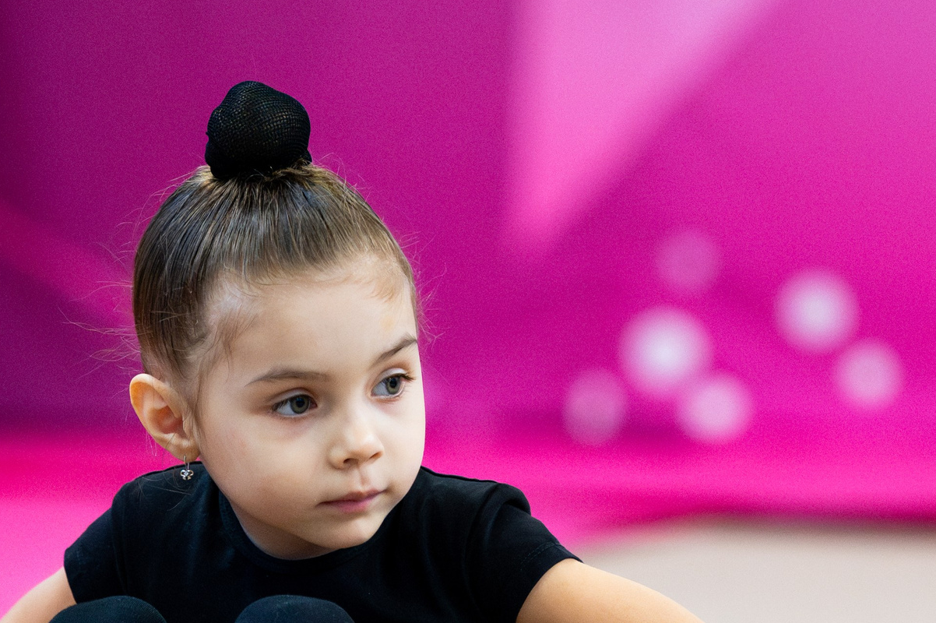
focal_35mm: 482
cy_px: 518
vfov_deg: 2.8
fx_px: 12525
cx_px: 397
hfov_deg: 4.3
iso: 4000
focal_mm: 190
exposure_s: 1/640
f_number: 3.2
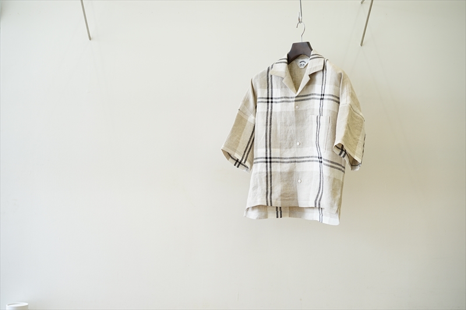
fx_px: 712
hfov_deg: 36.3
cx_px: 233
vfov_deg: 24.6
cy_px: 155
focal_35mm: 55
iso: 250
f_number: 4
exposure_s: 1/60
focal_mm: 55
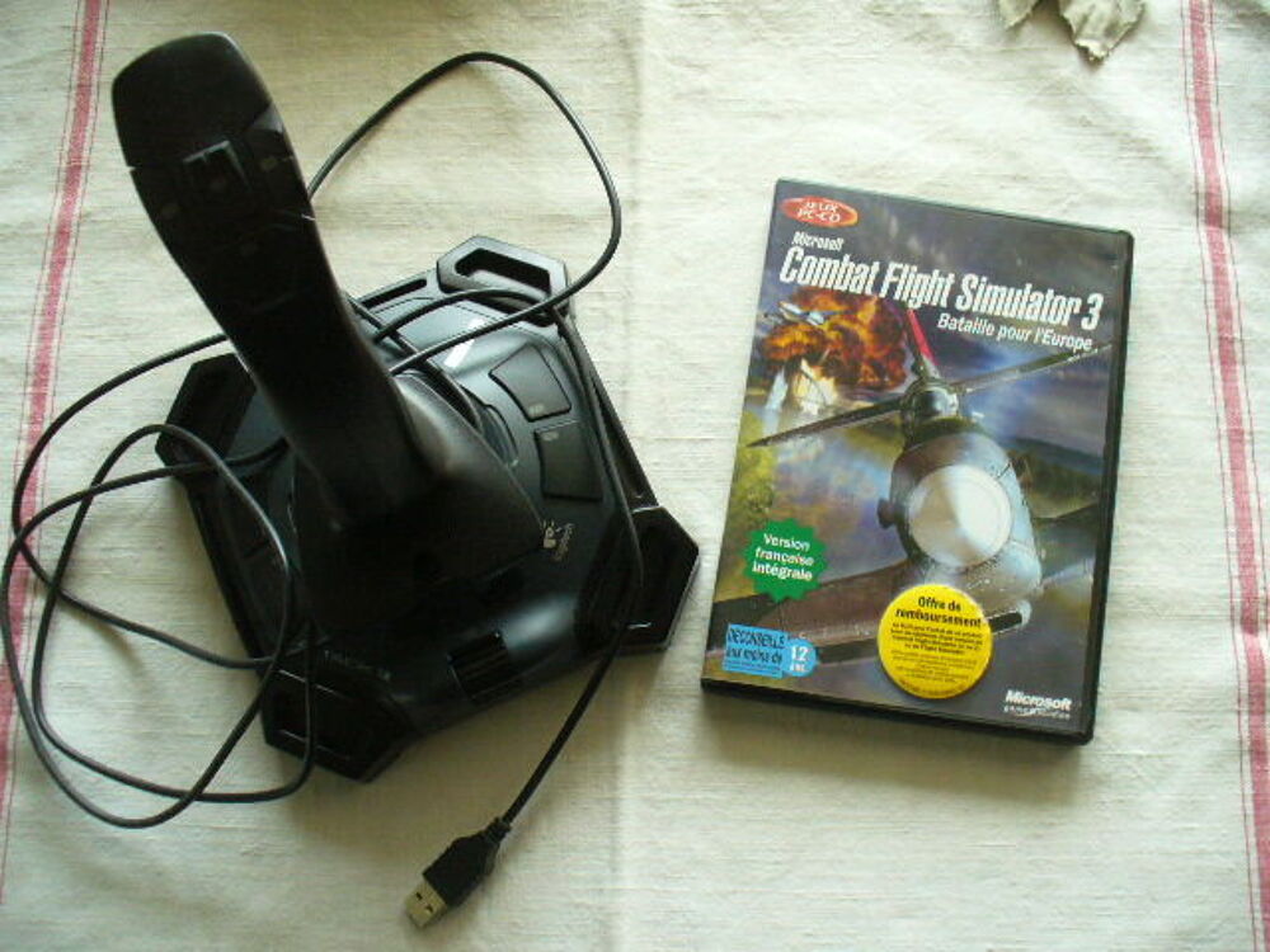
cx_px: 635
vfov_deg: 38.7
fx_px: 1357
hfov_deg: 50.1
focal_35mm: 37
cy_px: 476
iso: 200
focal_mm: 6.1
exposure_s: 1/20
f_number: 2.8
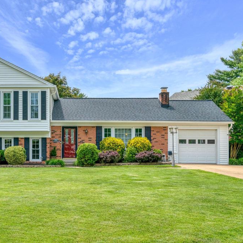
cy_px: 121
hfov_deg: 37.0
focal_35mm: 45
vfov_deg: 37.6
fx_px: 357
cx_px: 73
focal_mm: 35
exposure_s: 1/4000
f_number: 8
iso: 1250
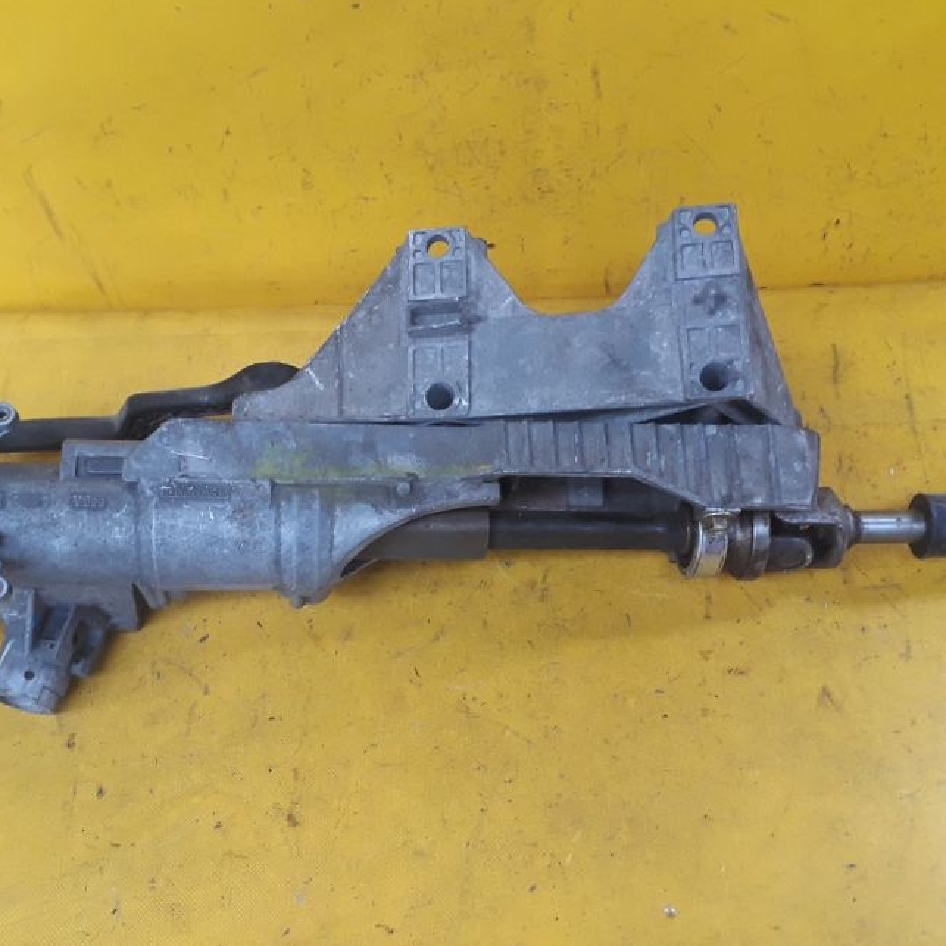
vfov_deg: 43.8
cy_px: 521
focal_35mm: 38
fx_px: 1175
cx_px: 480
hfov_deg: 43.9
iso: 125
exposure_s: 1/50
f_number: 1.9
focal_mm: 3.6
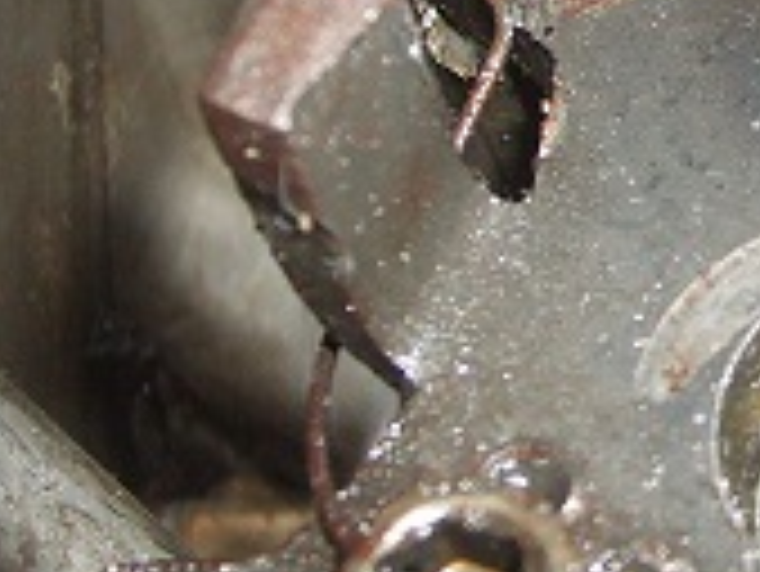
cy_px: 162
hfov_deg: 17.8
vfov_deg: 13.9
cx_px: 854
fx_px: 2329
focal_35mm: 106
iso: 100
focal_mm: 5.8
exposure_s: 1/45
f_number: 2.8
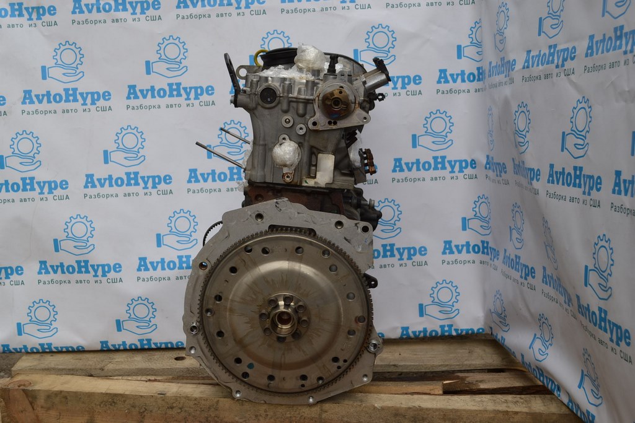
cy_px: 212
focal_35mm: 45
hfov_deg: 43.6
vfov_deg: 29.9
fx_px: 794
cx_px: 318
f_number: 5.6
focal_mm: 30
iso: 160
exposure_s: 1/125
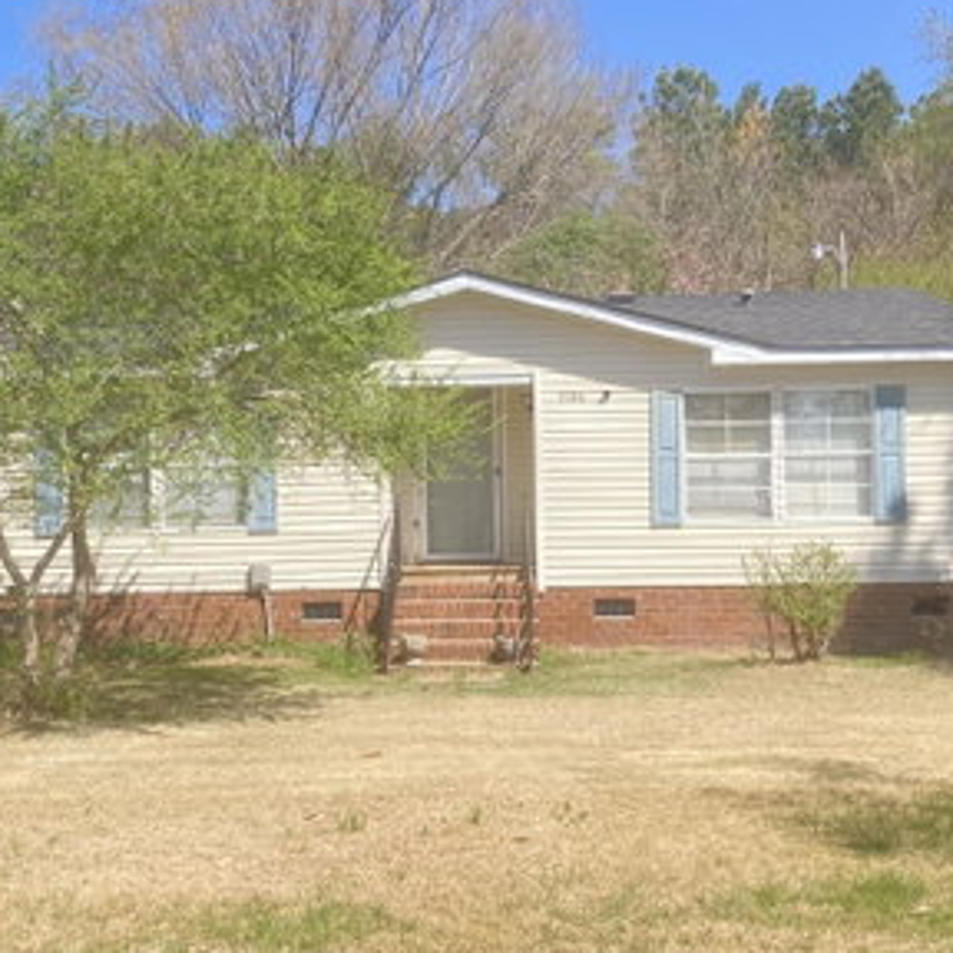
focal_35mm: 55
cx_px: 379
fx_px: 1713
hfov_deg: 31.0
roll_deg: +0.6
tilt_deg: +0.3
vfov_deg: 31.1
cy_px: 536
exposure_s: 1/960
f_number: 1.8
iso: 20
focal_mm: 3.99
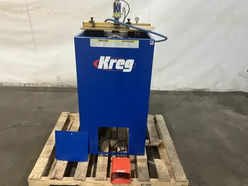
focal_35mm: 29
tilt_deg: -22.0
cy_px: 93
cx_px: 124
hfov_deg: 61.7
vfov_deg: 48.2
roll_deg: -2.7
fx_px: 208
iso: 320
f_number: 1.8
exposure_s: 1/40
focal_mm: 3
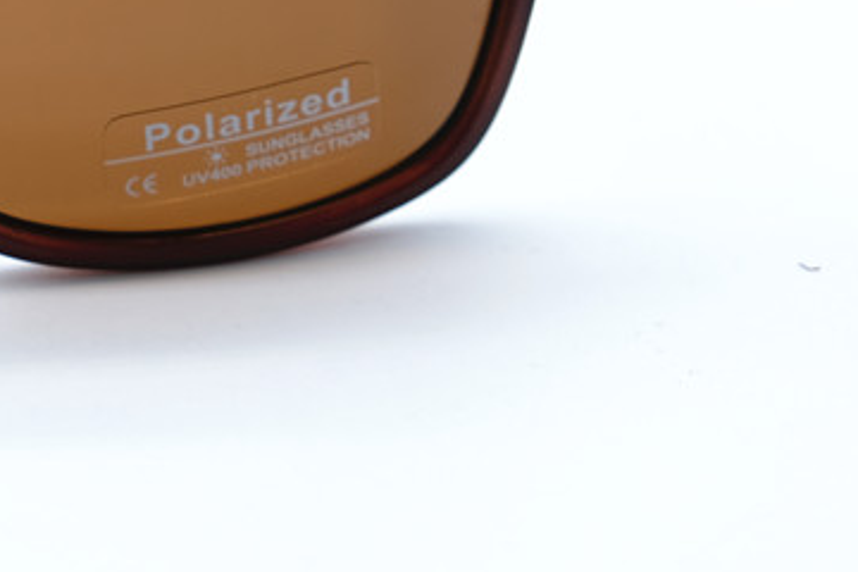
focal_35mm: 164
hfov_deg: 12.1
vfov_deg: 8.3
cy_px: -76
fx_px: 3908
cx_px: -284
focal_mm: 39
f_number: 4.5
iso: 160
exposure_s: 1/200
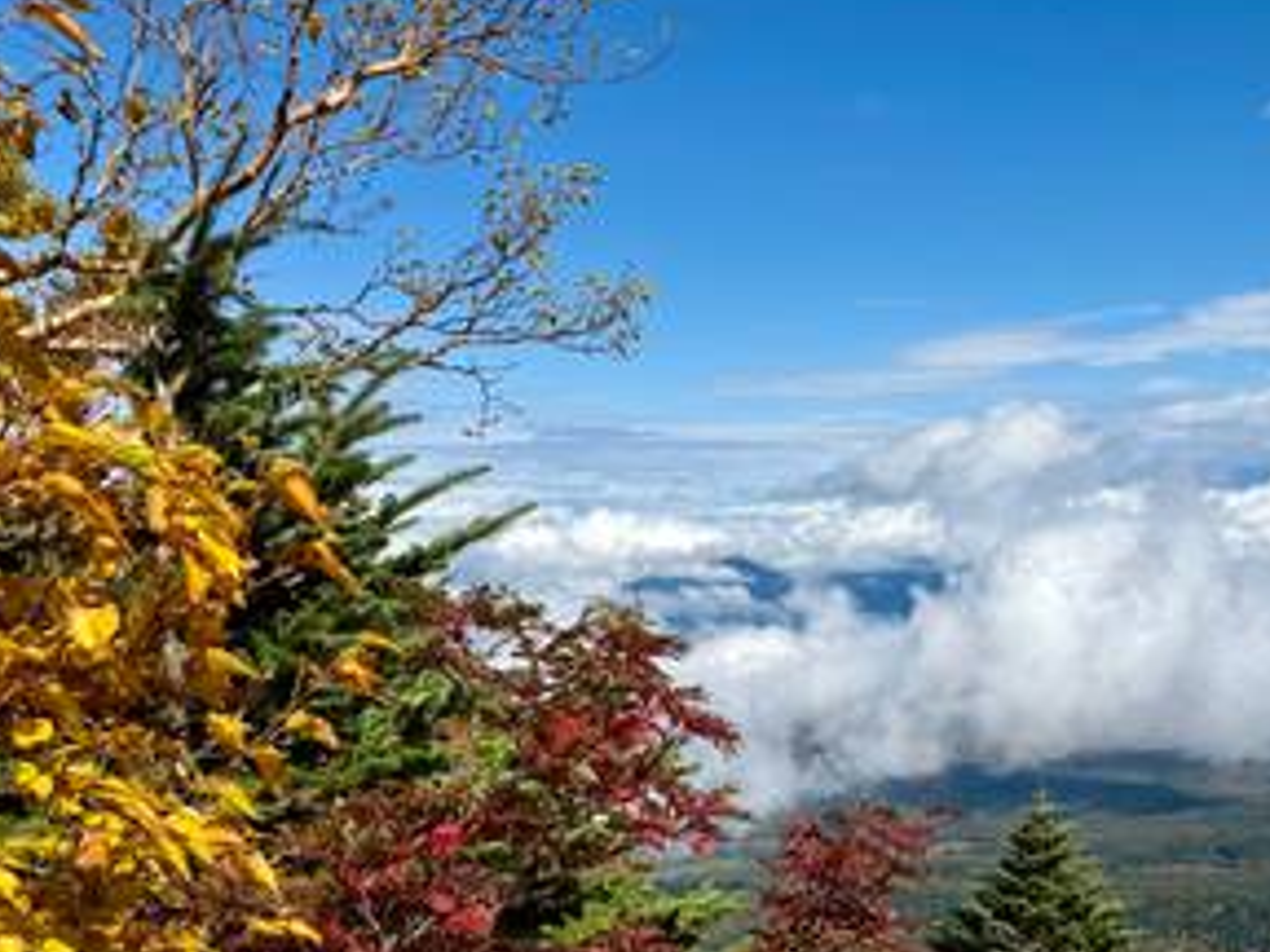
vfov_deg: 35.5
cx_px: 750
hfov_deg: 46.6
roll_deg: +0.0
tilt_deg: -7.4
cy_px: 666
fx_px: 1468
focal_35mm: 40
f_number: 1.78
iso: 80
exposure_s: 1/9091
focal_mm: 6.76
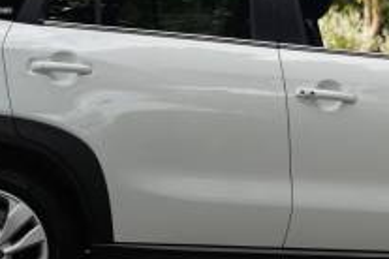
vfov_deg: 9.9
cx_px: 348
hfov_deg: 14.7
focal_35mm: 138
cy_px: 73
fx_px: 1489
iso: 100
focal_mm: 44.6
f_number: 4
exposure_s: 1/160
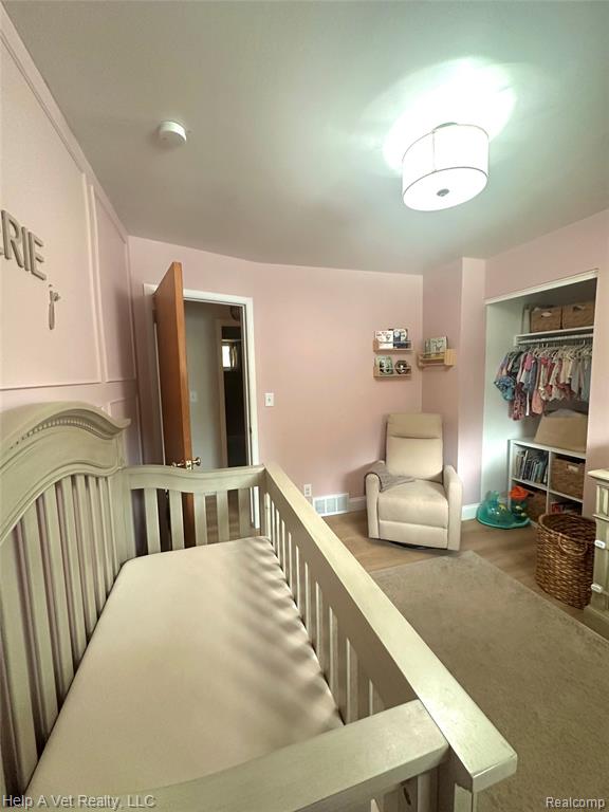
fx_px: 328
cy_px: 406
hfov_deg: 85.7
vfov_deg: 102.1
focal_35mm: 14
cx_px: 304
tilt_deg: -5.0
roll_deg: +1.0
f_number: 2.2
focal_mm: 2.22
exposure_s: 1/60
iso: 500
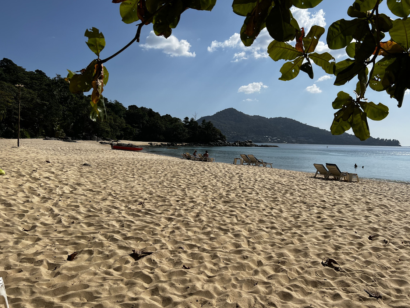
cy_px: 146
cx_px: 220
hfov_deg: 63.4
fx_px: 332
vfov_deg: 49.7
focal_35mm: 28
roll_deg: -1.2
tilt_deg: -0.8
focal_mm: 5.7
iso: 50
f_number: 1.5
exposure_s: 1/10309
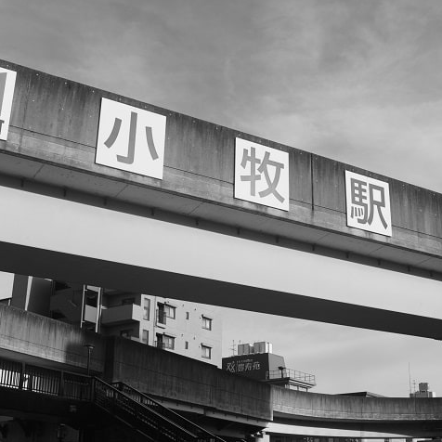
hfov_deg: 33.9
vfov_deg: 34.0
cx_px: 273
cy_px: 201
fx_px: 722
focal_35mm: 50
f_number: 7.1
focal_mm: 35
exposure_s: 1/640
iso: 200
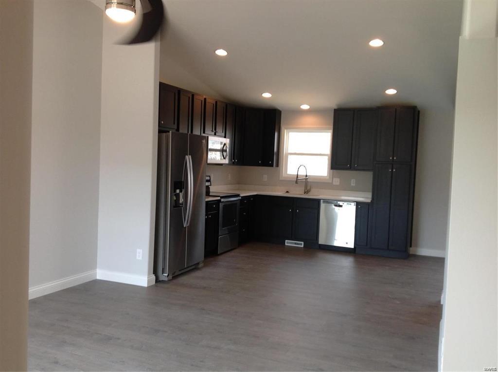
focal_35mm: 35
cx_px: 249
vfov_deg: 40.6
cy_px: 186
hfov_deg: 52.7
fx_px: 503
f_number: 2.4
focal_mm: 4.28
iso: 64
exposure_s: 1/40
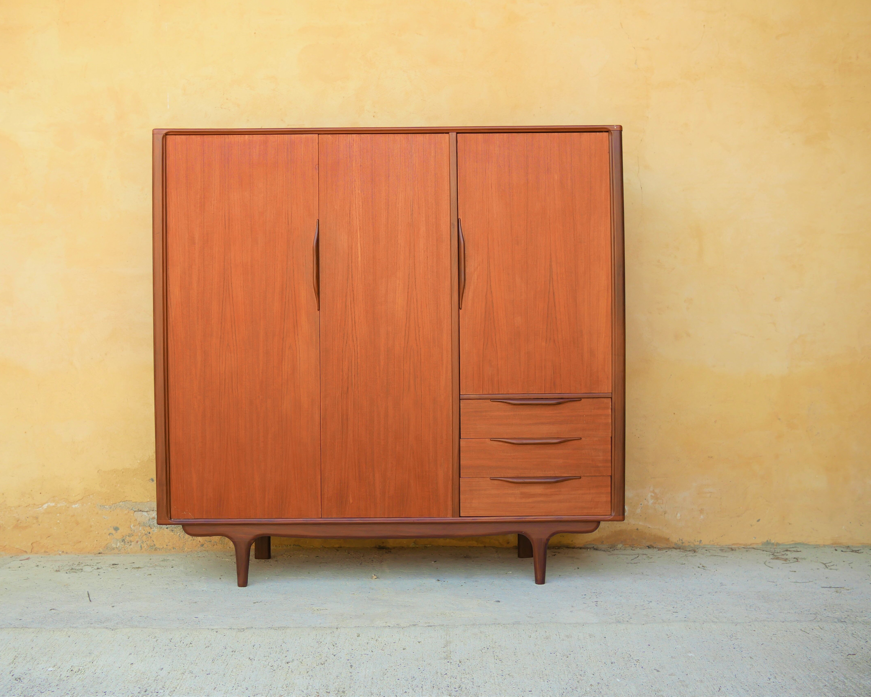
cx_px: 418
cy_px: 347
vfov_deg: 35.7
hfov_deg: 43.8
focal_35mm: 42
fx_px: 1083
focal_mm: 20
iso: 200
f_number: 2.8
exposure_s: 1/320
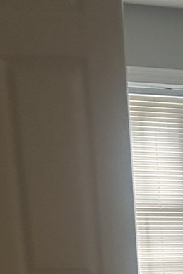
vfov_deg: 15.7
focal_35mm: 107
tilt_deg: -18.6
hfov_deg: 12.0
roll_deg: -1.2
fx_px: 815
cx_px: 309
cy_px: 523
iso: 500
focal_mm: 5.7
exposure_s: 1/40
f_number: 1.5
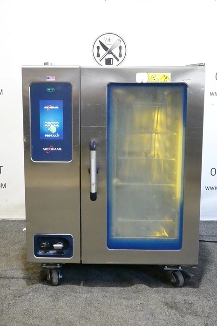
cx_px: 108
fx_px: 425
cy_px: 163
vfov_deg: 41.9
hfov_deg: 28.6
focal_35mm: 47
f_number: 4
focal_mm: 17.53
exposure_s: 1/50
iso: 2500
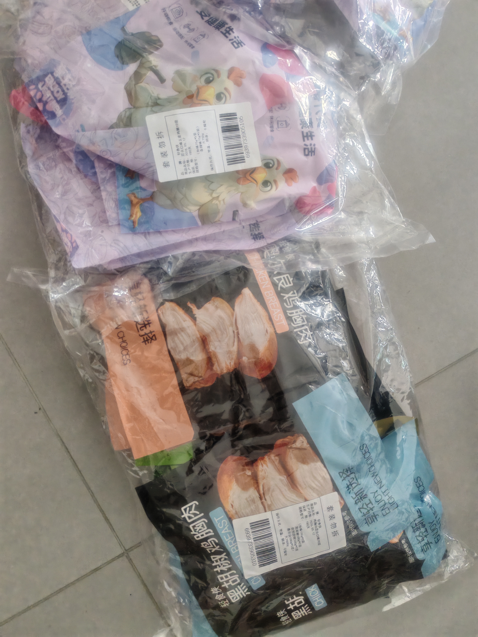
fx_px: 497
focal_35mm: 27
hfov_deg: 51.4
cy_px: 318
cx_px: 239
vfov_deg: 65.3
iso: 800
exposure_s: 1/100
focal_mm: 5.52
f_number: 1.95
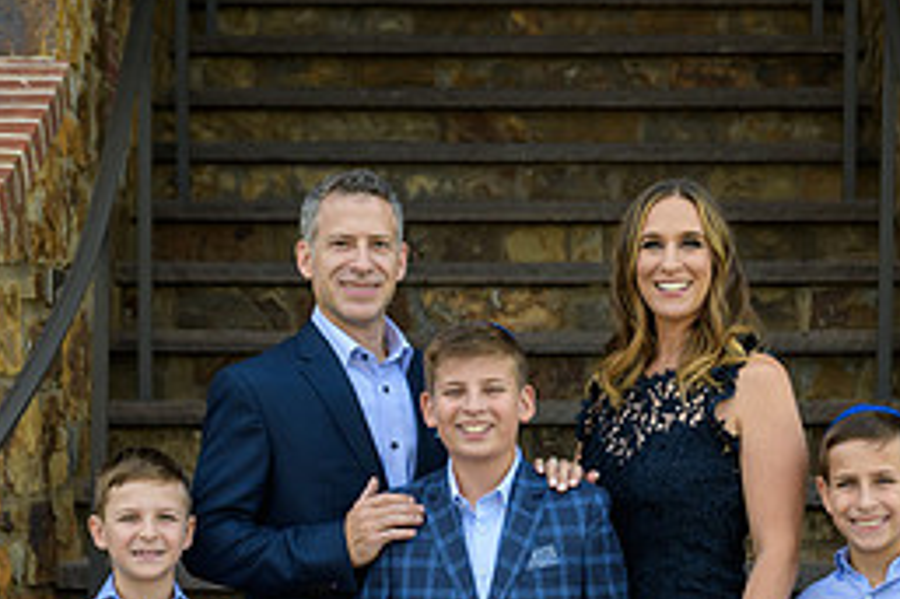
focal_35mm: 122
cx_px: 494
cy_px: 571
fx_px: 3048
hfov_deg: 16.8
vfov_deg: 11.1
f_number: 3.2
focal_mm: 48
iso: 200
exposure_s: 1/800
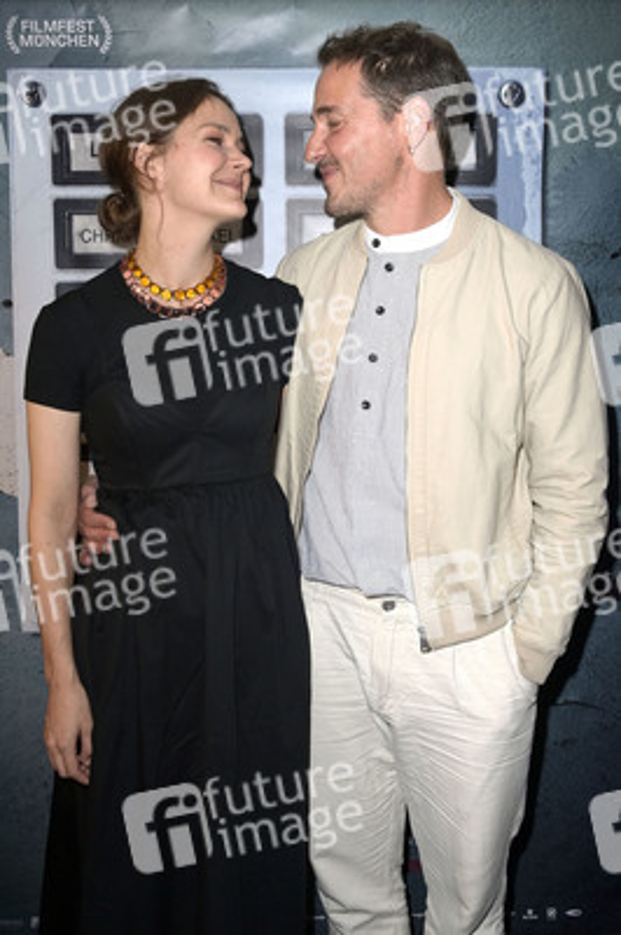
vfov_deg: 58.8
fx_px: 829
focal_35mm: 32
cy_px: 468
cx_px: 310
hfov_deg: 41.0
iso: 640
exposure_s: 1/100
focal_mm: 32
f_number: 5.6
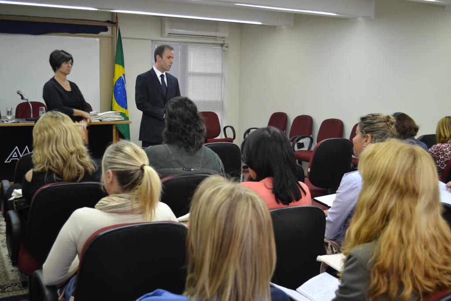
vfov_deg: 34.2
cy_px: 150
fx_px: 489
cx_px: 226
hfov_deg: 49.5
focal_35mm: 39
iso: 400
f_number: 4.2
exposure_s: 1/30
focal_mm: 26
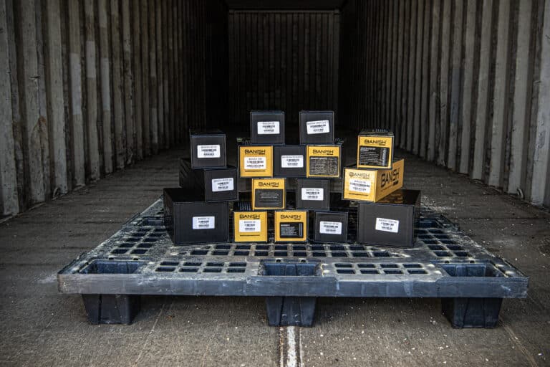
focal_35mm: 38
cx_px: 275
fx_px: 581
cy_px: 184
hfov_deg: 50.7
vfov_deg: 35.1
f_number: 8
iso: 800
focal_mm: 38
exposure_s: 1/250
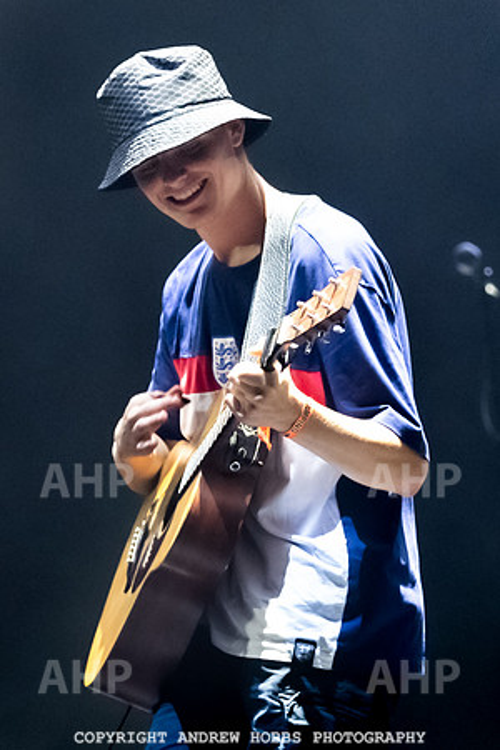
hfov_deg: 3.1
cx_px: 116
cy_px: 423
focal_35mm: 439
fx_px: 9143
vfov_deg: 4.7
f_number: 2.8
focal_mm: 150
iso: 4000
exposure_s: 1/400
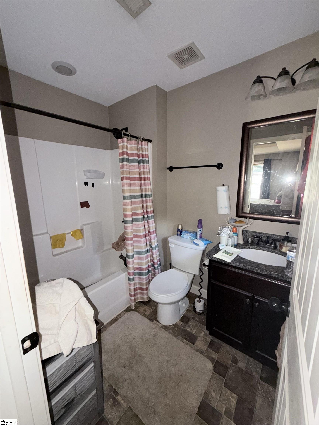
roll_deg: +0.4
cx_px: 160
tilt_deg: -10.2
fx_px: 172
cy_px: 212
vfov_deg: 102.1
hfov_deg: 85.7
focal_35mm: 14
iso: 200
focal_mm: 2.22
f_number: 2.2
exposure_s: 1/34
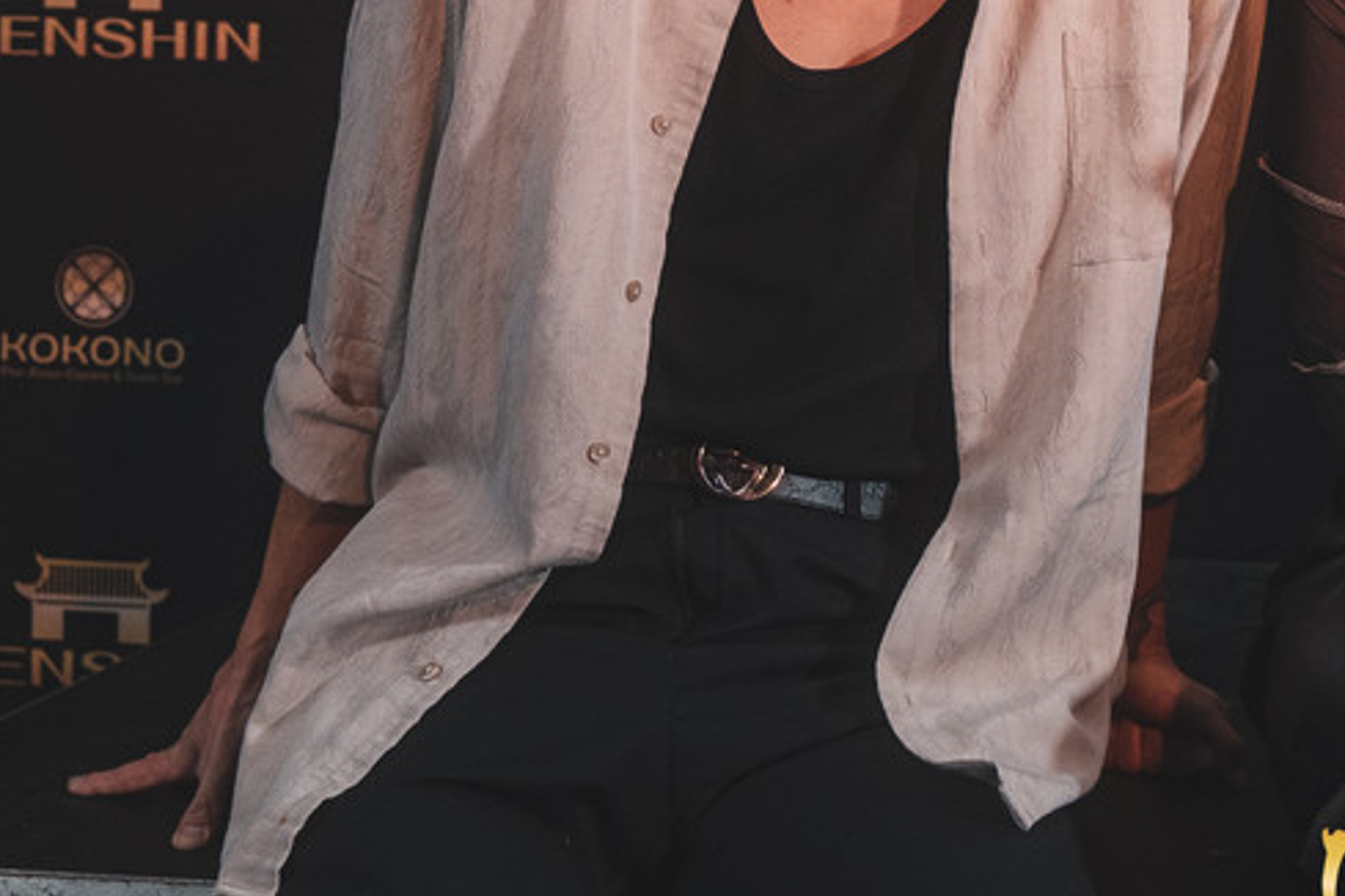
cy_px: -102
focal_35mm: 98
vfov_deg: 13.7
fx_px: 3661
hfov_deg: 19.7
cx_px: 1548
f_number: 4
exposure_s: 1/125
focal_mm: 33.1
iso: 1250
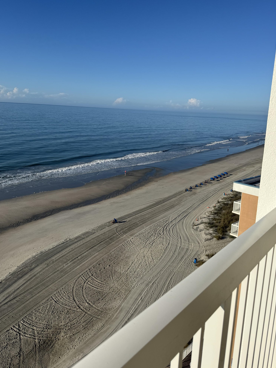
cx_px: 136
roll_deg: -2.8
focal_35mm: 28
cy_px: 154
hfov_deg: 49.7
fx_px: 298
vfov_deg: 63.1
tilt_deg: -10.7
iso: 80
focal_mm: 6.76
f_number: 1.78
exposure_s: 1/7092
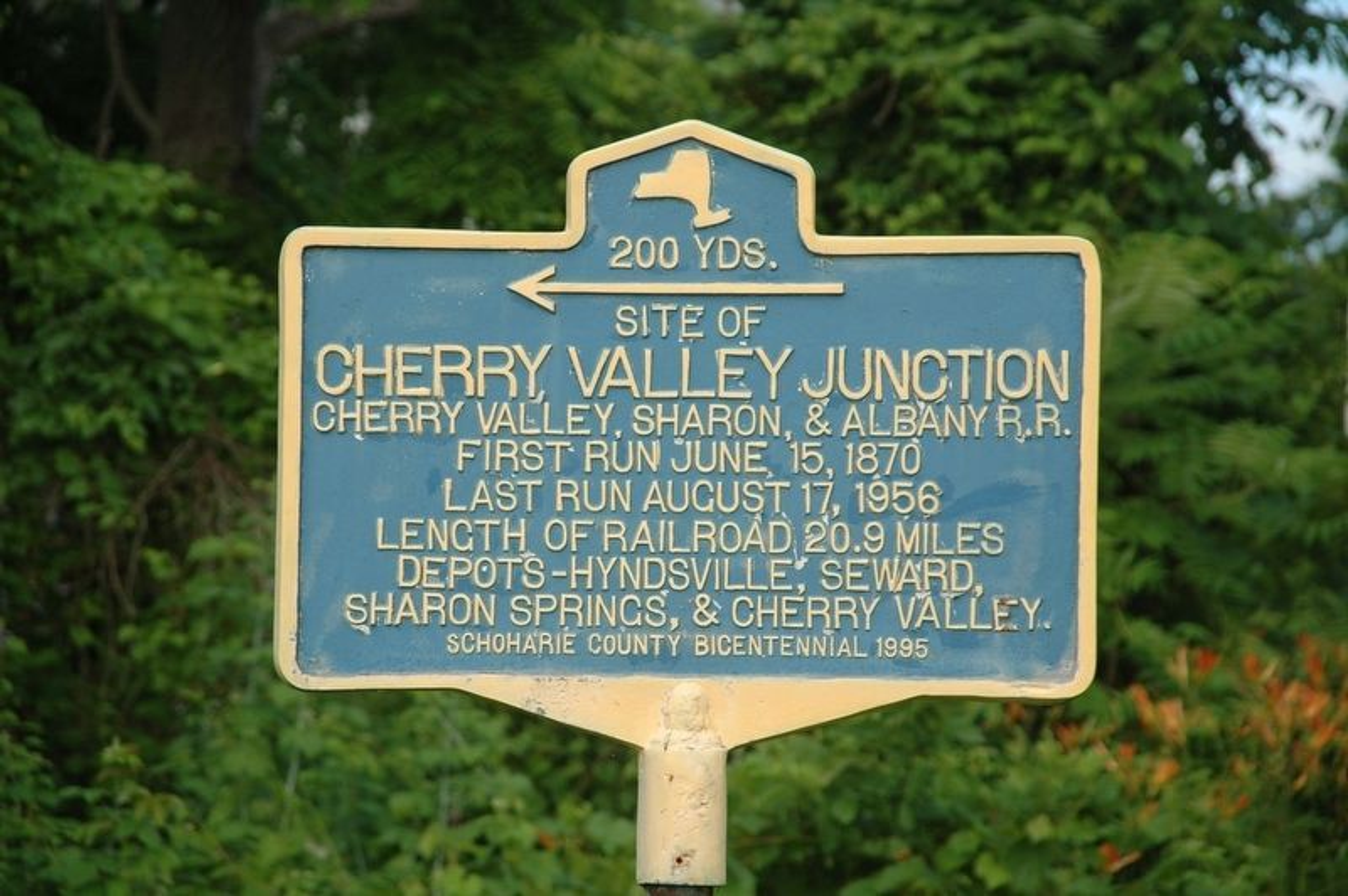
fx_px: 7015
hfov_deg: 11.0
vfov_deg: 7.3
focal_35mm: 188
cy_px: 448
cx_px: 674
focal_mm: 125
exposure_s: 1/250
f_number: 5.6
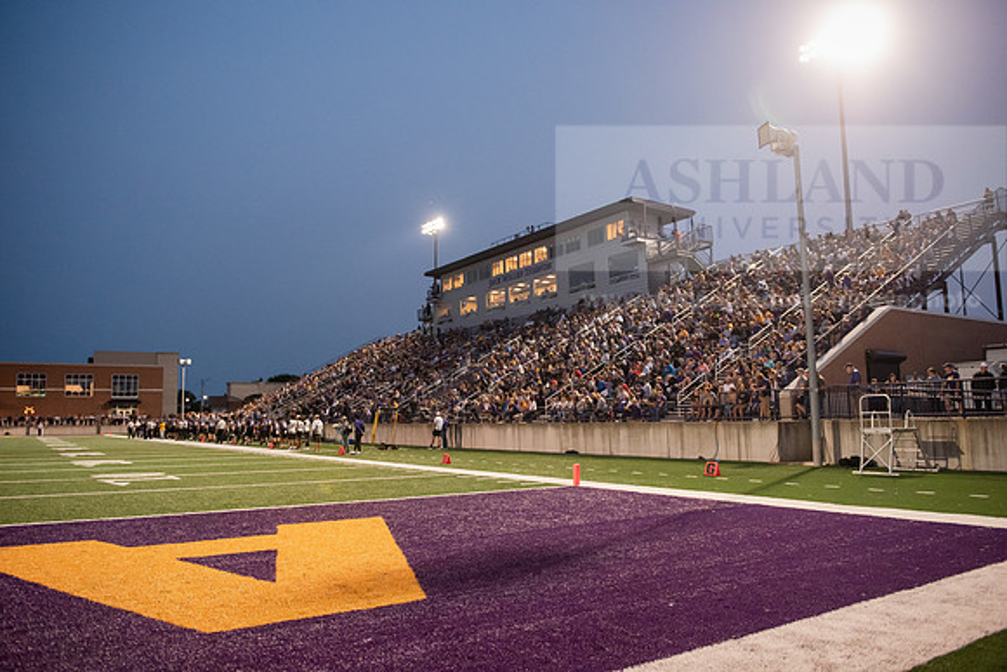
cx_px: 504
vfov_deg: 48.0
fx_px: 755
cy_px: 336
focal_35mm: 27
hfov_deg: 67.4
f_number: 3.5
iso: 4000
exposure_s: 1/640
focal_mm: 27
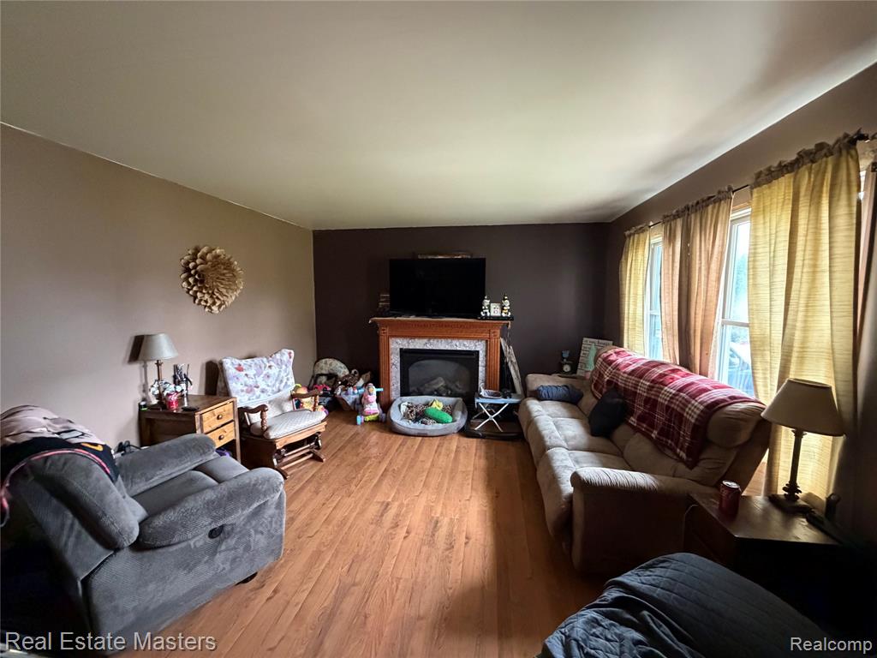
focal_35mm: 14
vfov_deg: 85.7
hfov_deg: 102.1
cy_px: 329
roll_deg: +0.4
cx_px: 438
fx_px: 355
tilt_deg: -5.2
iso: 1000
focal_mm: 2.22
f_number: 2.2
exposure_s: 1/60
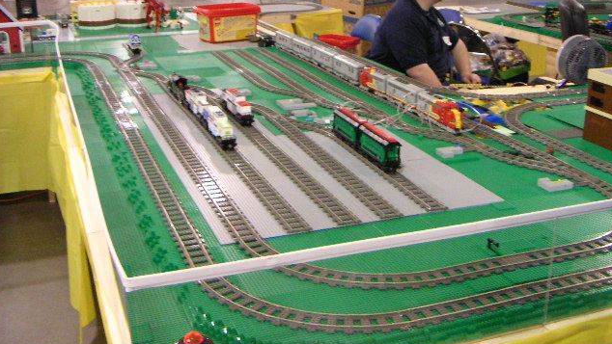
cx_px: 306
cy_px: 168
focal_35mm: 44
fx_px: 714
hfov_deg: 46.4
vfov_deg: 27.1
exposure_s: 1/20
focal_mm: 5.3
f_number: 2.9
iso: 400
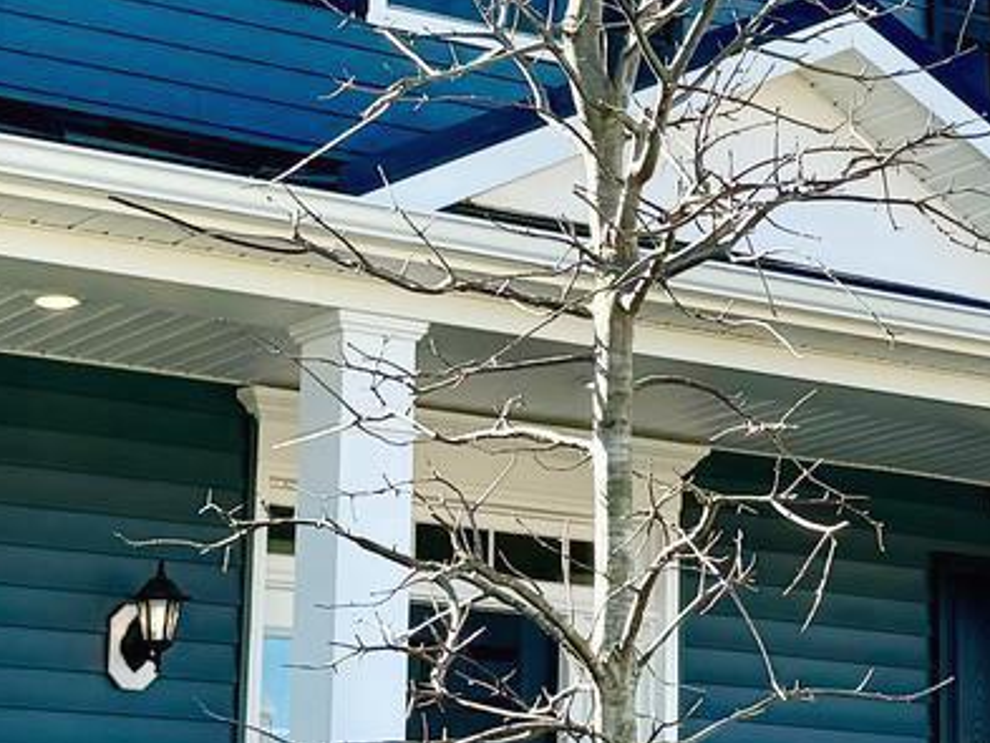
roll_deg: +0.0
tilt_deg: +12.2
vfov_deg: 11.9
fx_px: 3576
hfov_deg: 15.6
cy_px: 358
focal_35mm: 125
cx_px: 834
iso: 80
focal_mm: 6.86
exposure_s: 1/2710
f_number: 1.78
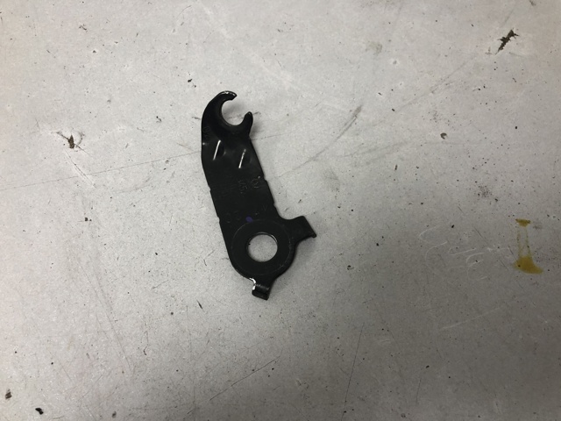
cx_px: 280
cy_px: 210
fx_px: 454
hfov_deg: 63.4
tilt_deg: -66.6
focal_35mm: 28
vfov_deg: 49.7
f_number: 1.8
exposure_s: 1/25
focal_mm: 4
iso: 32
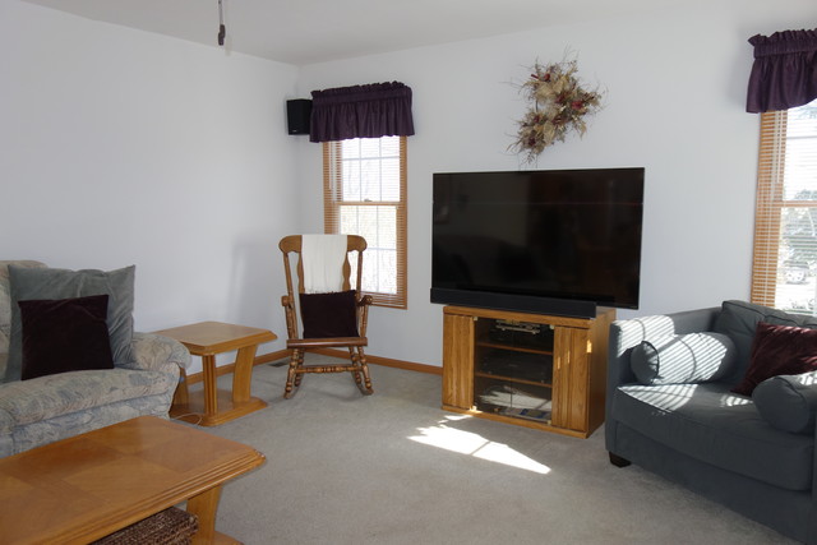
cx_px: 408
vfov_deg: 46.4
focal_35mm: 28
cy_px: 272
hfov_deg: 65.5
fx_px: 636
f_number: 2.2
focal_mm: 10.4
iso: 125
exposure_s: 1/100
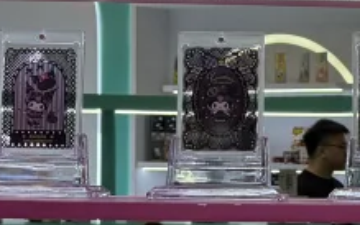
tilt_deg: -0.3
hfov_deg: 12.2
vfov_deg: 7.8
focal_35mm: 167
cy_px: 179
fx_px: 1639
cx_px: 441
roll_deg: -0.3
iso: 100
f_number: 1.78
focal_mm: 6.76
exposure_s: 1/377
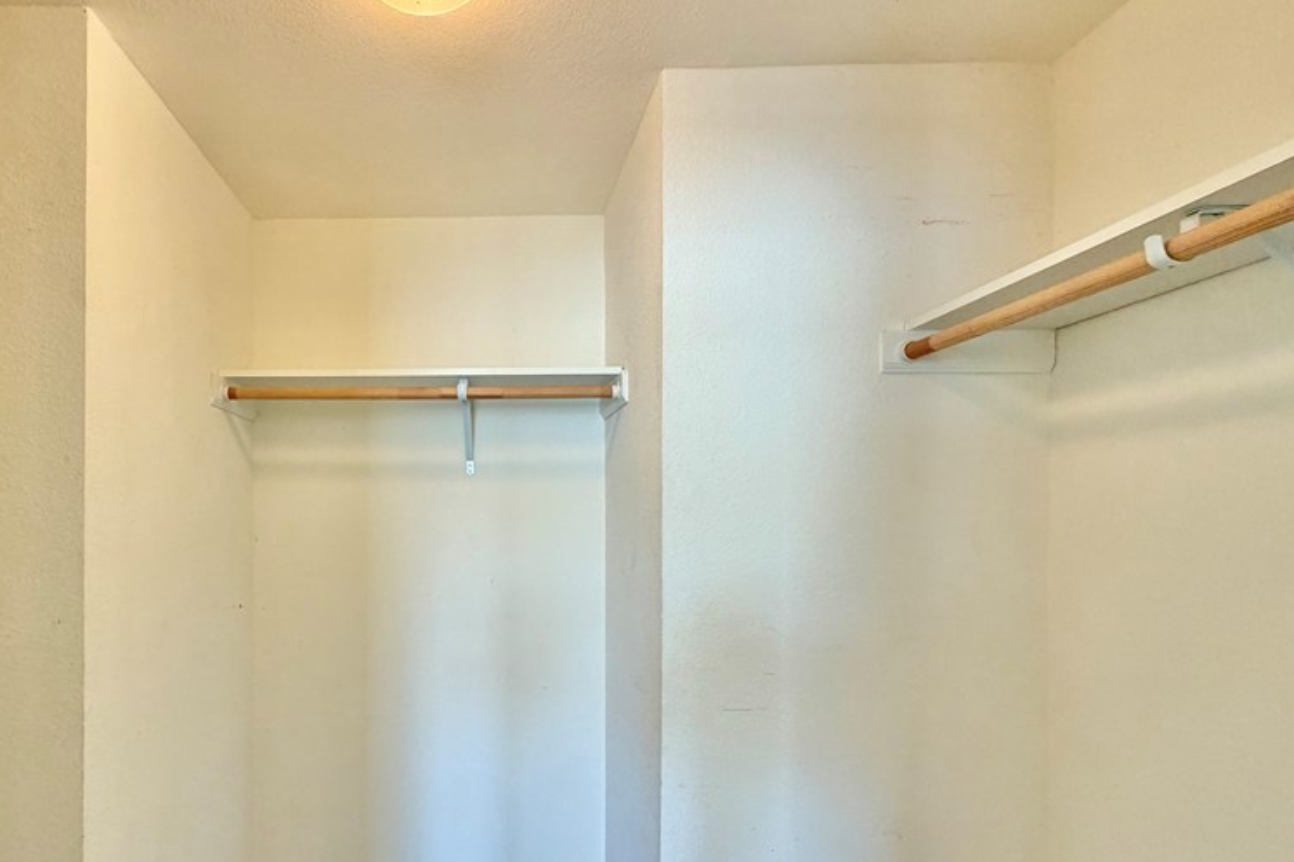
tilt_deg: -0.5
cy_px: 520
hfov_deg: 82.1
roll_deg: -0.3
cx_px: 470
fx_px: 719
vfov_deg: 61.3
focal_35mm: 20
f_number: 2.2
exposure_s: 1/120
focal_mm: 2.22
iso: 250
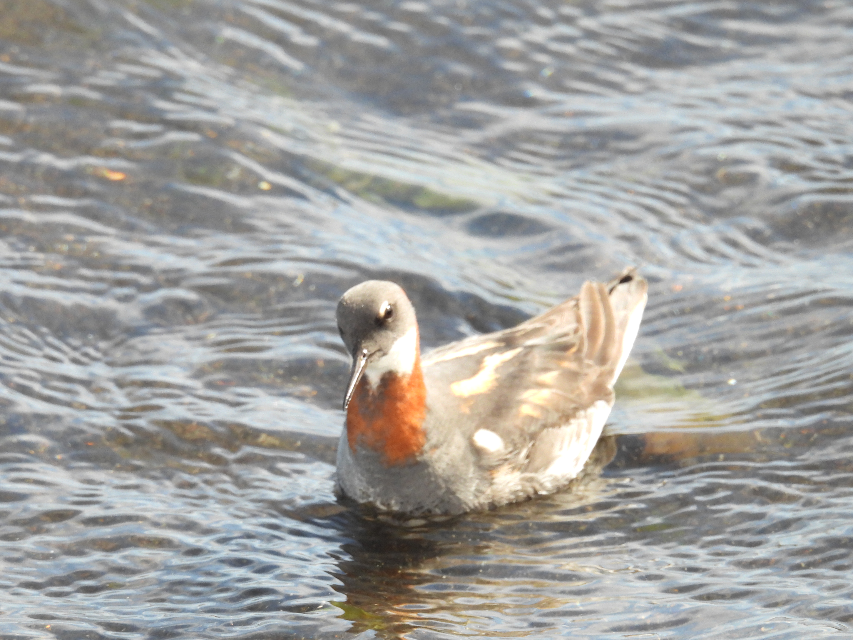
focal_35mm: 700
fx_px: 17249
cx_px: 426
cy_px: 320
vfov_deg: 2.1
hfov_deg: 2.8
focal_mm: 125
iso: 400
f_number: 5.6
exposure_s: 1/500
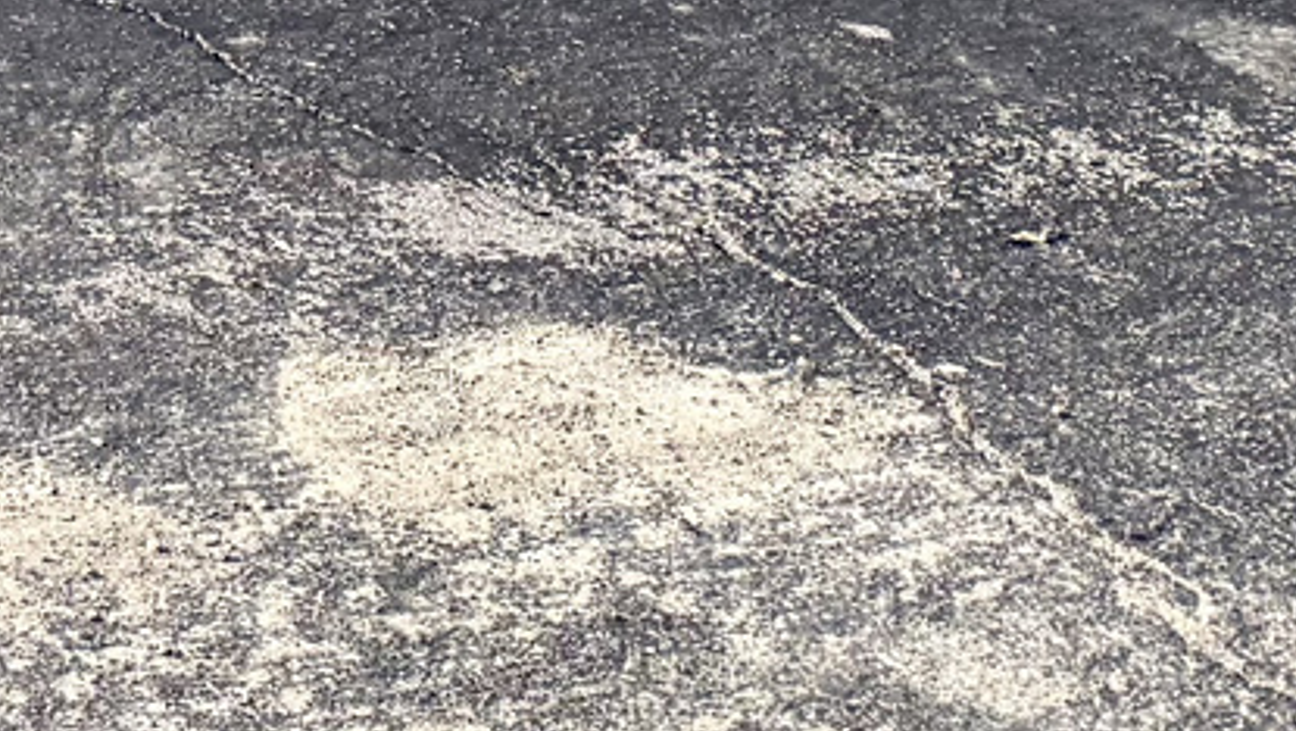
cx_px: -1031
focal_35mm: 129
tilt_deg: +0.9
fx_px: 4436
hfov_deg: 14.6
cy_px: -1456
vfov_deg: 8.1
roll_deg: +0.0
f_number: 1.78
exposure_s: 1/5714
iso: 100
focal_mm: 6.76
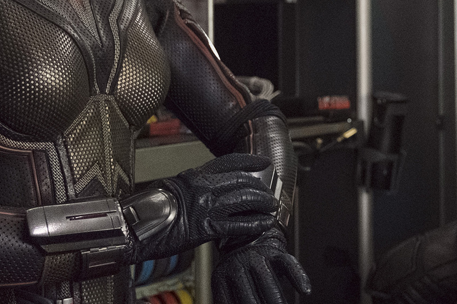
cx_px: 291
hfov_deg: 23.8
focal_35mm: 85
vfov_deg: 15.9
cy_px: 39
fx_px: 1079
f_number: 2.8
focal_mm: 20
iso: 4000
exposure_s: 1/125
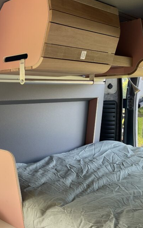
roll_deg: -0.1
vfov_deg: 45.2
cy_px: 123
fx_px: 274
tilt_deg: -3.2
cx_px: -1
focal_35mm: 44
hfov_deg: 27.5
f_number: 1.6
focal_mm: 4.2
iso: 40
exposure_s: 1/121
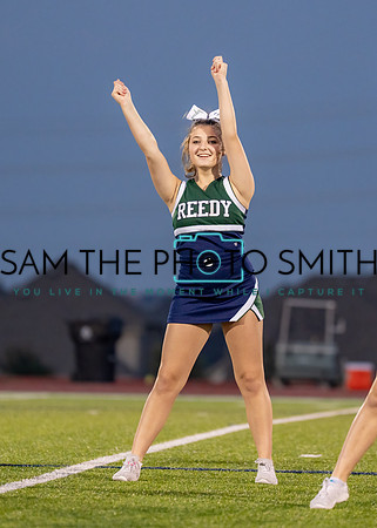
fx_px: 4286
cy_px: 271
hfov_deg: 5.0
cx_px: 228
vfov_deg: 7.1
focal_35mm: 286
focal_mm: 167
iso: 1250
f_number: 2.8
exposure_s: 1/1000
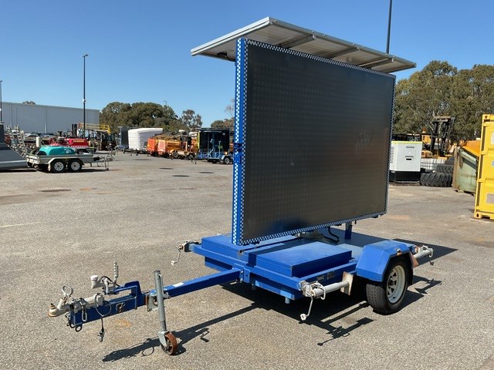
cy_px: 185
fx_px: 414
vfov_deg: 48.2
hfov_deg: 61.7
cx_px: 247
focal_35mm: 29
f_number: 1.8
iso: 16
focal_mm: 3
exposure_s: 1/1626
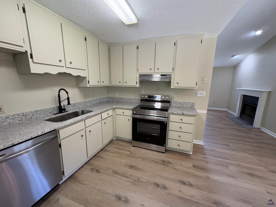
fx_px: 112
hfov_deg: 102.1
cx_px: 138
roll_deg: -0.3
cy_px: 104
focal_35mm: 14
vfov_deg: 85.7
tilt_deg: -10.4
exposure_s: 1/60
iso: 320
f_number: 2.2
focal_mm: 2.22
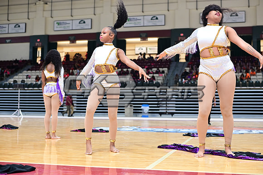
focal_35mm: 50
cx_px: 132
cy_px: 88
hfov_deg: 39.6
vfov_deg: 27.0
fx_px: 365
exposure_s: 1/1000
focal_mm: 50
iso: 6400
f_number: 3.2
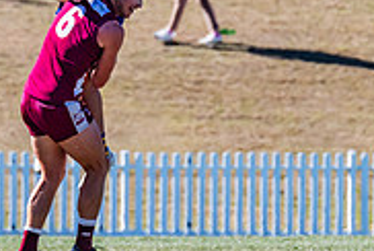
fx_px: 13892
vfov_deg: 1.0
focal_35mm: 1335
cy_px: 15
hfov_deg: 1.5
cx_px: 125
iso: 800
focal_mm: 420
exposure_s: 1/1600
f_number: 8
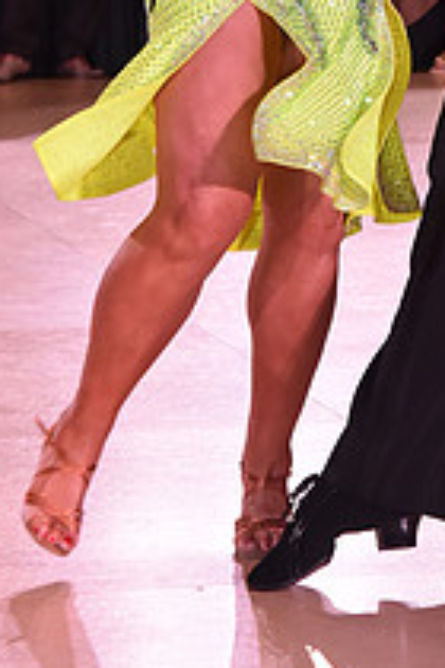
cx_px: 443
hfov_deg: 6.4
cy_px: -172
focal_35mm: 215
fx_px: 3986
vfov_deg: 9.4
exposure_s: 1/320
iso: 2500
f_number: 6.3
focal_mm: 78
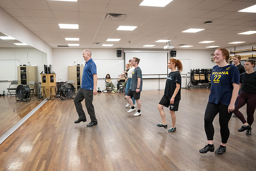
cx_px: 118
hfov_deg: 69.7
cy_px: 79
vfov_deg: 49.9
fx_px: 184
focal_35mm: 26
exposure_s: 1/640
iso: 3200
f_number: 4
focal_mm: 24
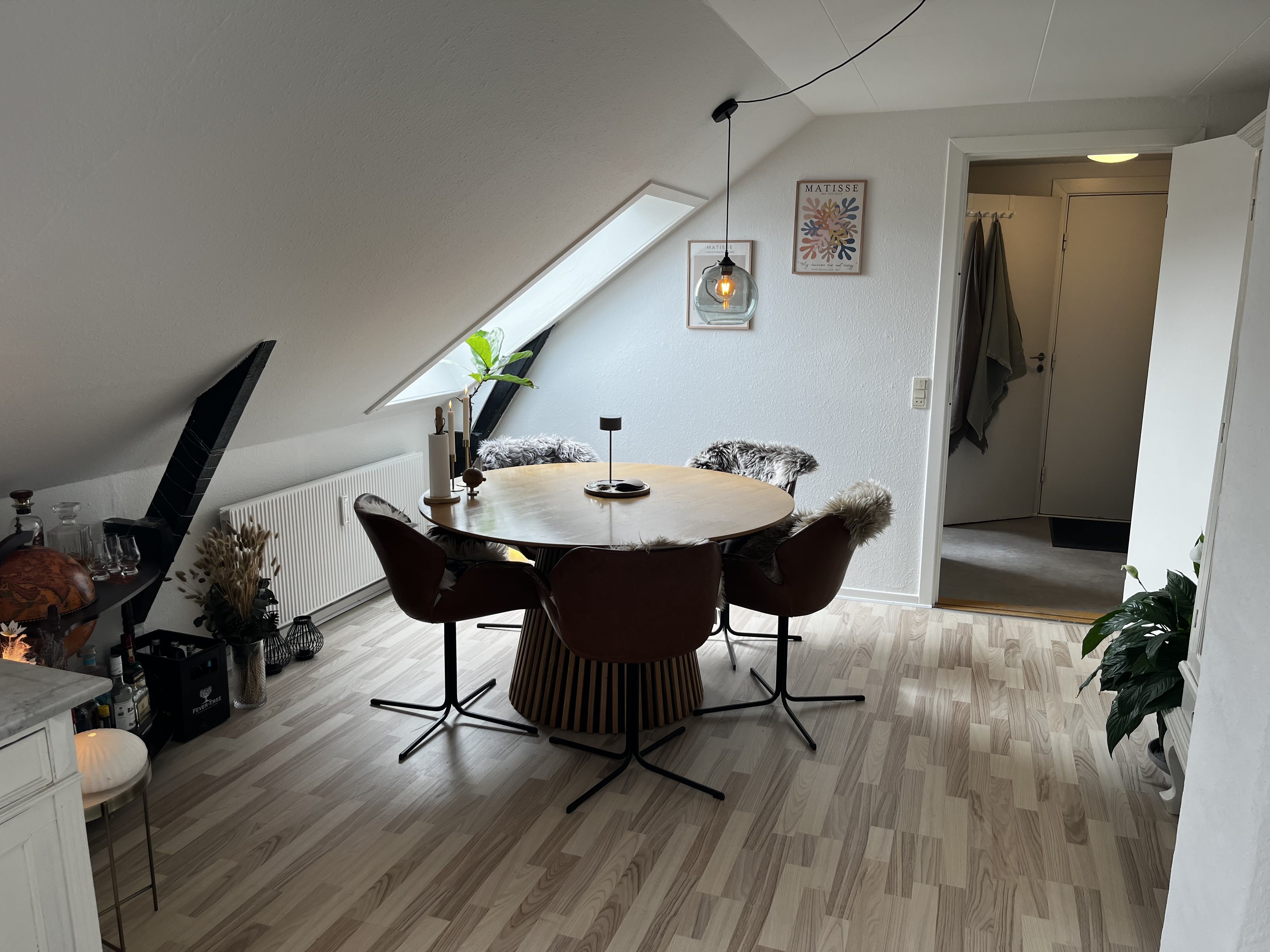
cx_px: 635
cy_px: 476
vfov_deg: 53.1
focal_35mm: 26
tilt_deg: -11.1
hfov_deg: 67.3
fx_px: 954
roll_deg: +0.0
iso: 40
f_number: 1.6
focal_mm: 5.1
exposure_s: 1/209
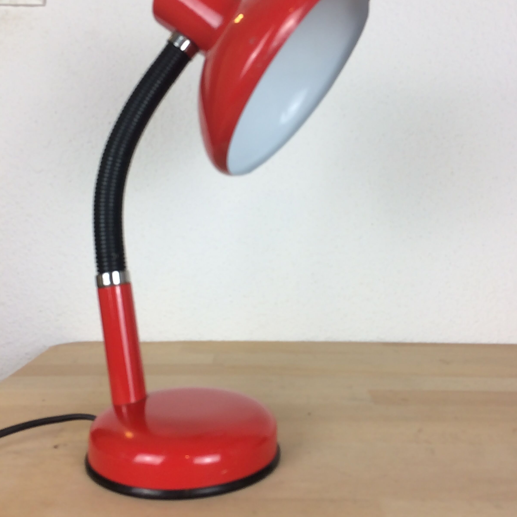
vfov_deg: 47.0
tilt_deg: +0.1
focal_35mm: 35
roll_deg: +1.4
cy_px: 207
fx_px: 591
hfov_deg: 47.2
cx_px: 263
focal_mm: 4.15
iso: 50
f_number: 2.2
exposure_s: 1/100
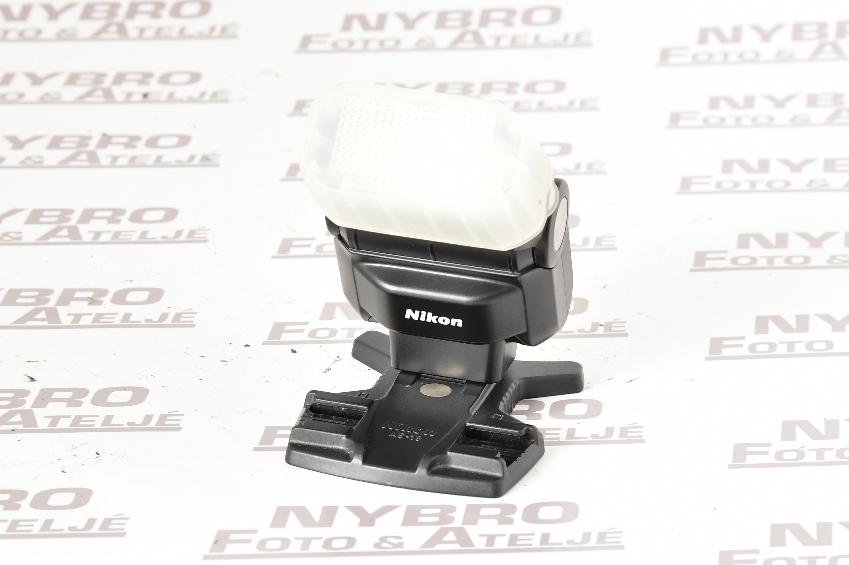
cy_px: 282
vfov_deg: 13.9
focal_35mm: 98
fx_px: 2310
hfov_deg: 20.8
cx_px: 424
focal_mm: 98
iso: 1600
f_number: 13
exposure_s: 1/200
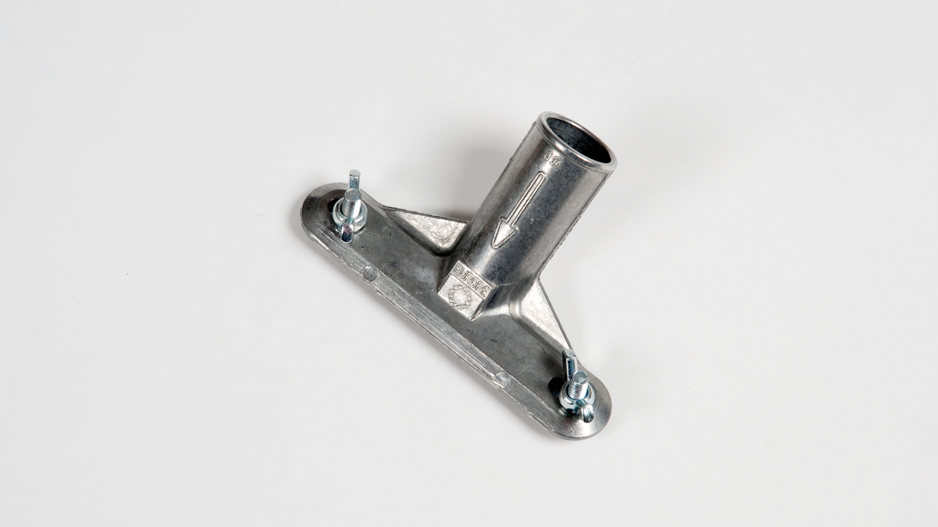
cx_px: 469
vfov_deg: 6.9
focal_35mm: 177
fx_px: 4402
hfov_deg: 12.2
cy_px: 264
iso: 100
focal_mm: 112
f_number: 11
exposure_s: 1/60
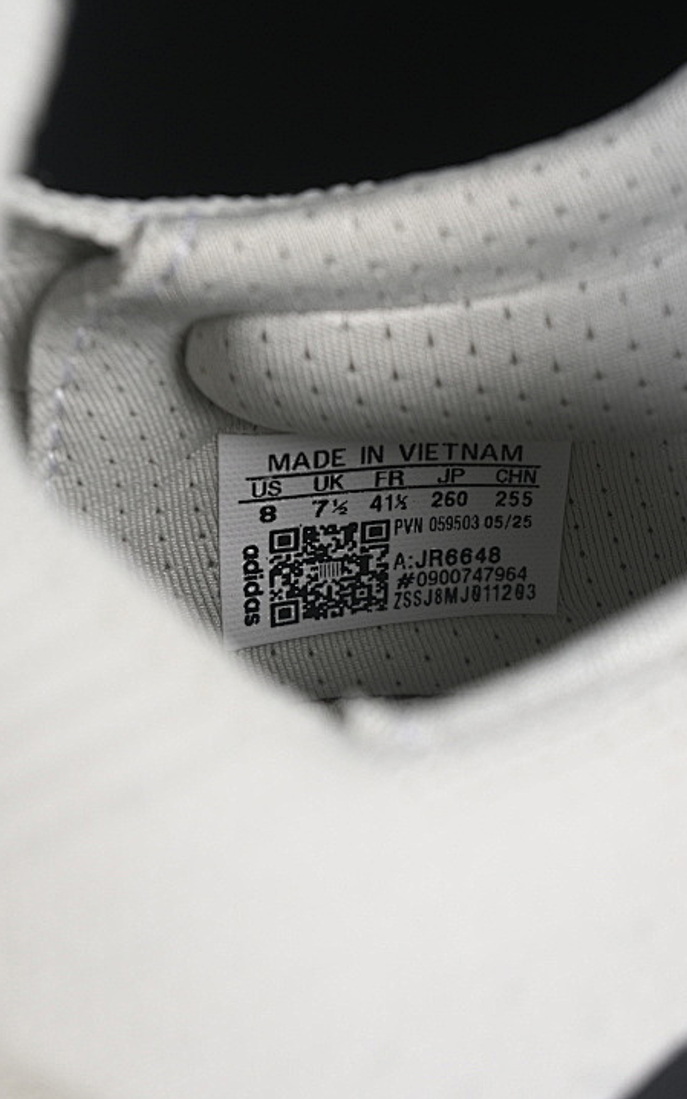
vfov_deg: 18.1
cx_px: 416
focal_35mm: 115
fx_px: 3444
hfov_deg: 11.4
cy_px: 550
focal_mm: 50
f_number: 7.1
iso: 160
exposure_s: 1/80
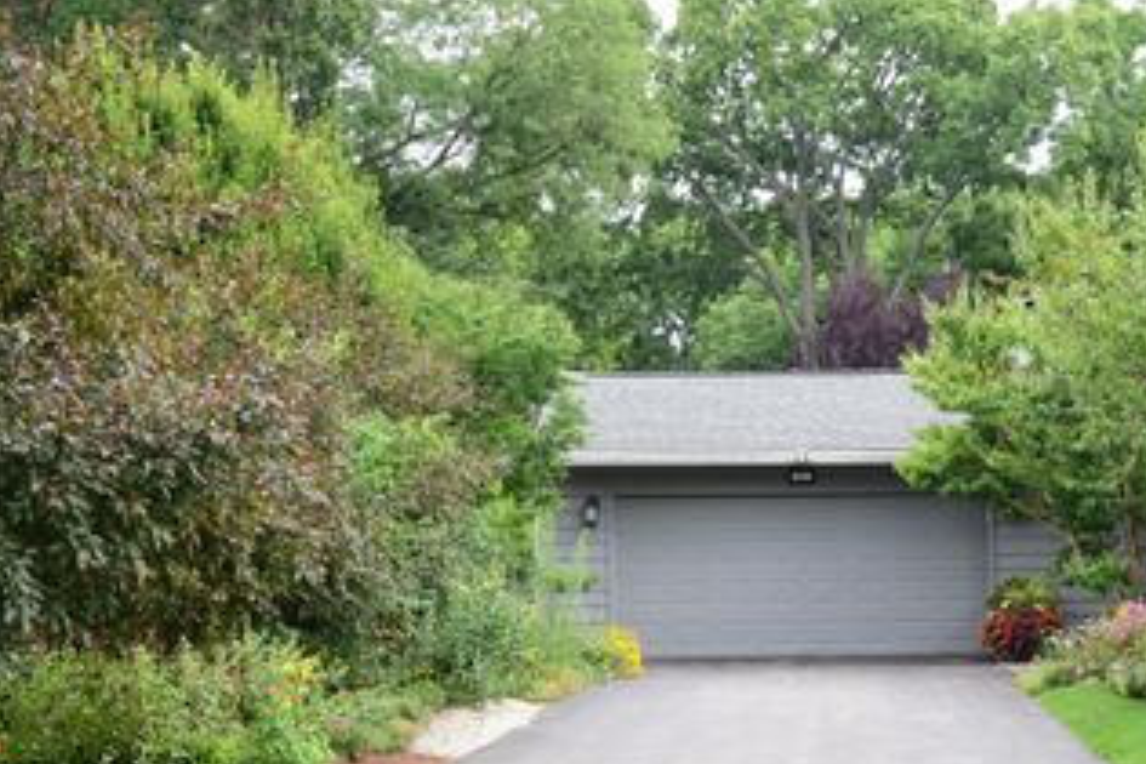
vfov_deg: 18.6
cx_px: 873
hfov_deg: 27.3
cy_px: 573
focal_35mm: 73
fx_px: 2324
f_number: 11
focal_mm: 46
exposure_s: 1/125
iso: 800
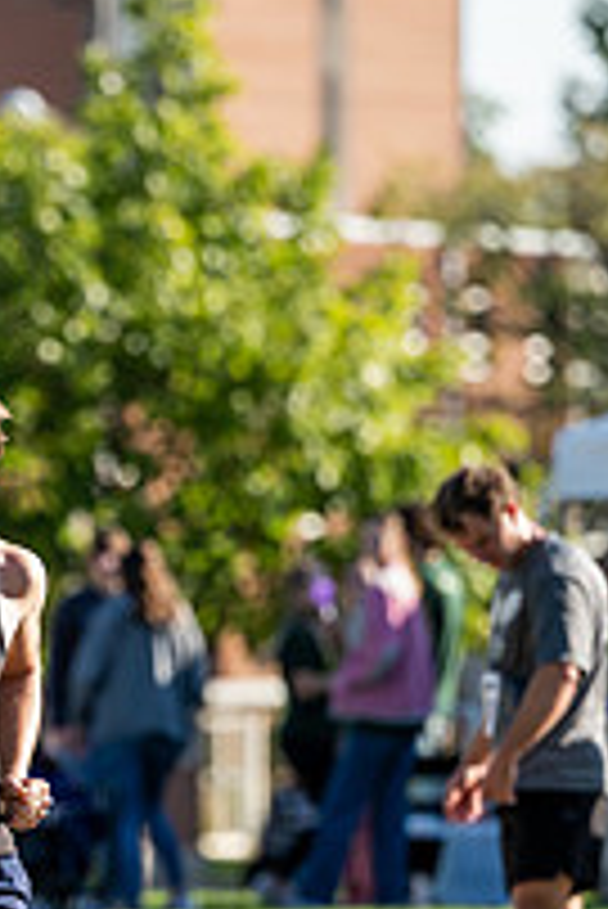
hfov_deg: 3.5
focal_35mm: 389
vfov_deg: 5.3
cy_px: 711
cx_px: 5
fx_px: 9837
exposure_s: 1/1000
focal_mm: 175
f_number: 3.5
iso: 160
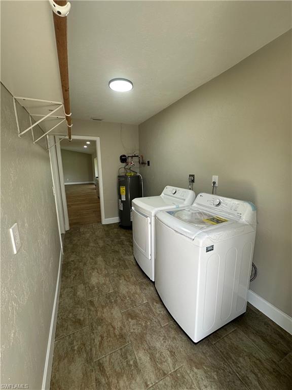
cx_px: 146
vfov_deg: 102.1
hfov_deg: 85.7
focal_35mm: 14
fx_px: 157
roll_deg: +0.4
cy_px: 195
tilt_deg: -10.0
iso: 100
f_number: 2.2
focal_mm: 2.22
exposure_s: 1/120
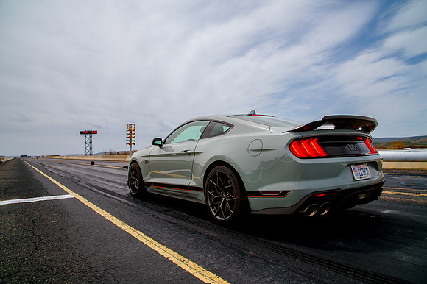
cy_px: 142
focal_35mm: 24
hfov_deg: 73.8
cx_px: 214
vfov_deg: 53.1
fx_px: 284
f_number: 11
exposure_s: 1/400
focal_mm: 24
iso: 200
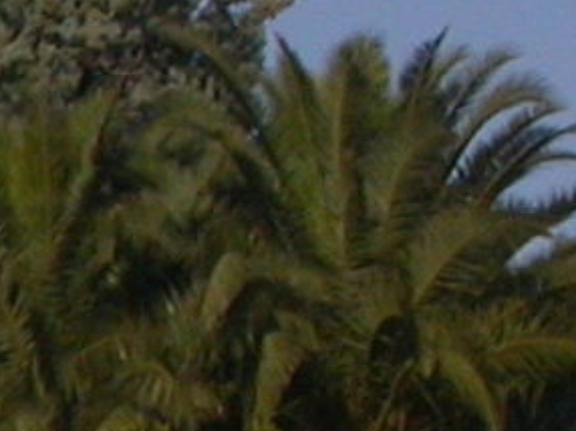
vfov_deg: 4.9
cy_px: 550
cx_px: -1027
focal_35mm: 302
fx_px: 5021
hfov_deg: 6.1
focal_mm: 7.85
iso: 100
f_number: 7.5
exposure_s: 1/466
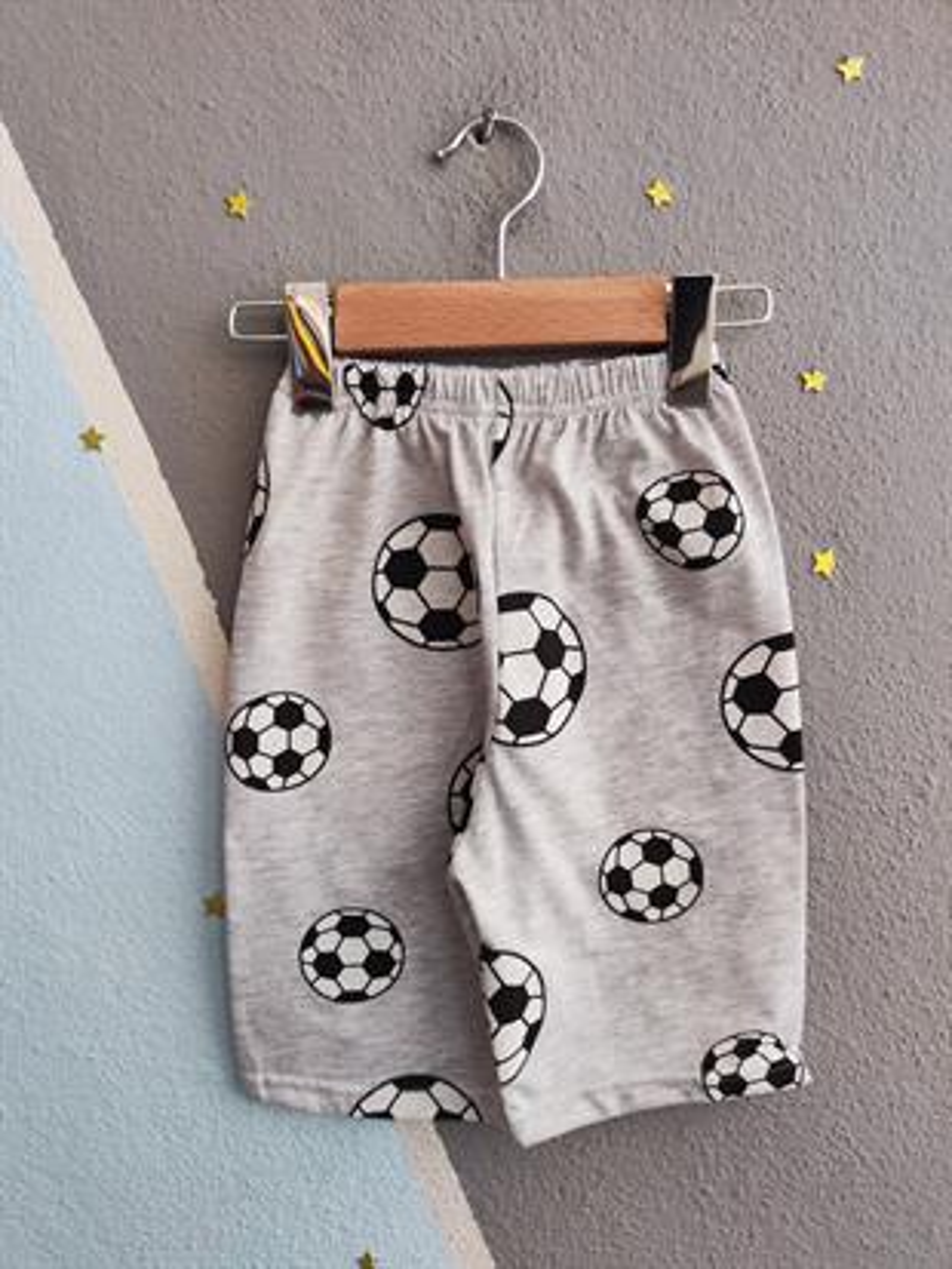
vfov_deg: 71.6
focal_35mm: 24
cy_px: 634
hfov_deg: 56.8
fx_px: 880
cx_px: 476
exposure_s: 1/100
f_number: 1.88
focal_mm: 5.59
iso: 292
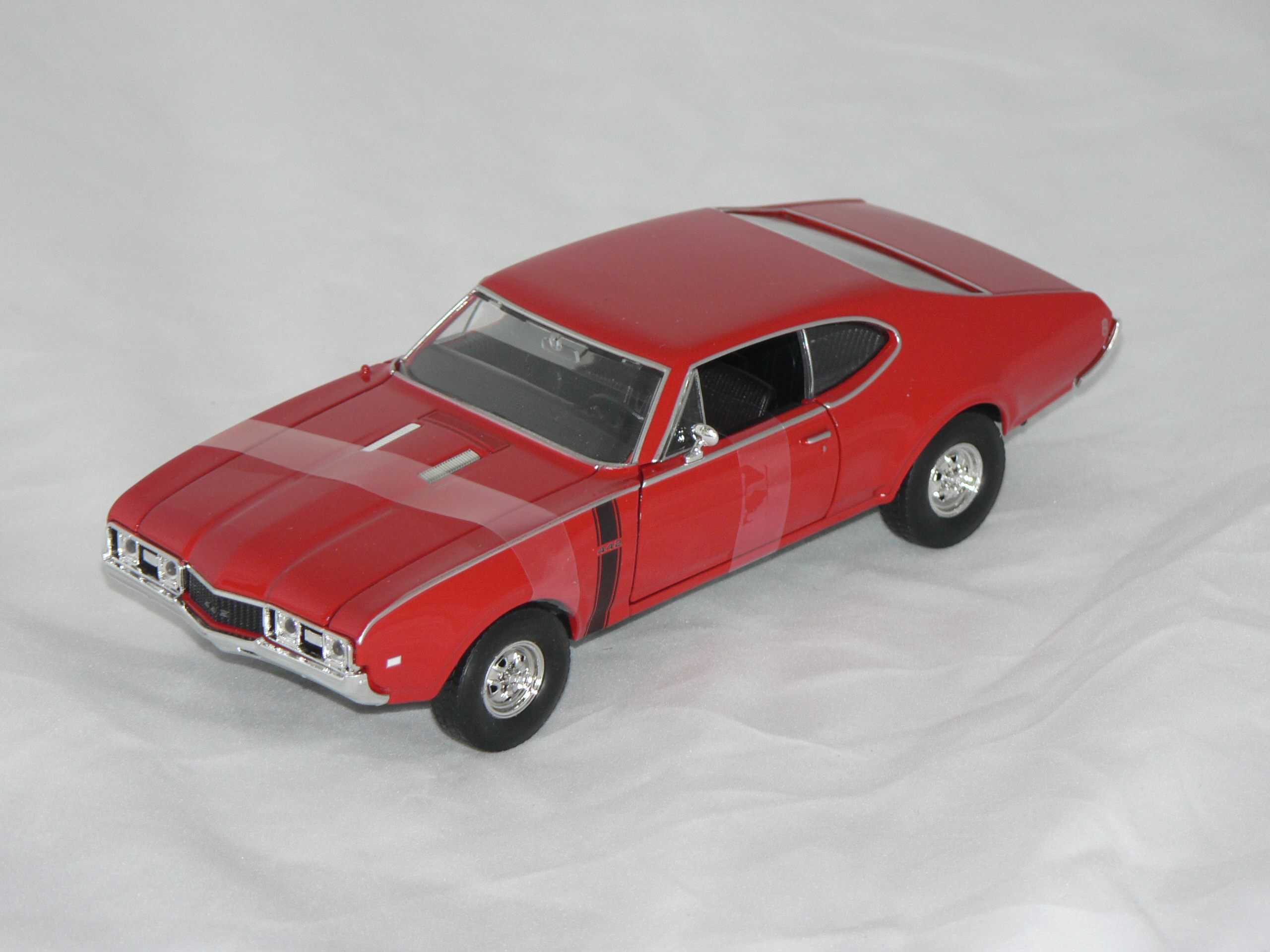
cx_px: 635
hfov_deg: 12.0
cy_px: 476
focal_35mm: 164
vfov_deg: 9.1
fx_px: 6017
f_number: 3.3
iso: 100
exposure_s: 1/30
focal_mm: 27.4
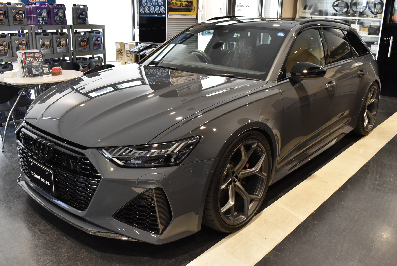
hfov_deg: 57.2
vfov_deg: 40.0
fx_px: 364
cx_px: 198
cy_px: 133
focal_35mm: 33
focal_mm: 22
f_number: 8
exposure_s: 1/30
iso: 1100
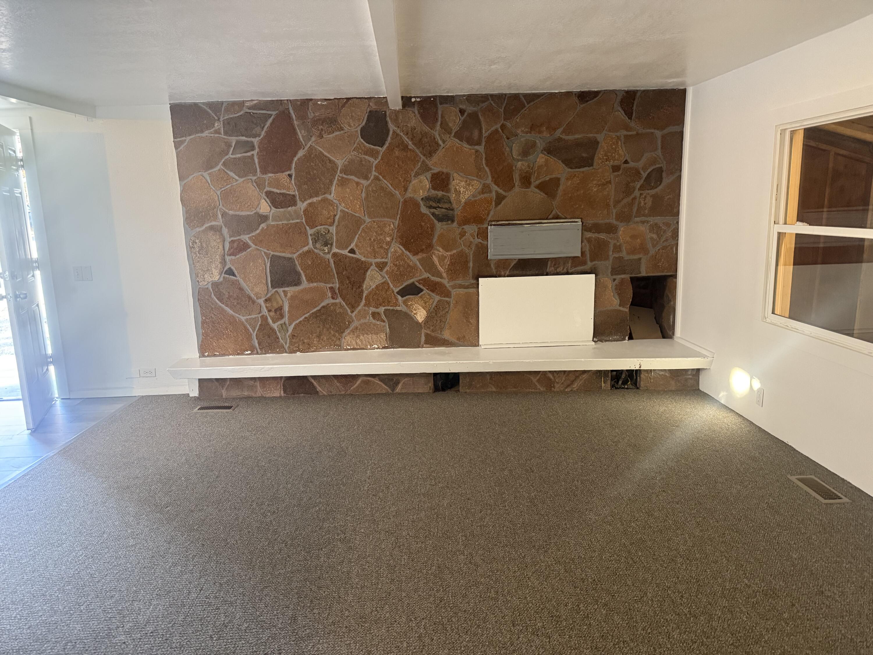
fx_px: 605
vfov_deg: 56.8
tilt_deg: -11.2
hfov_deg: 71.6
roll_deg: +1.6
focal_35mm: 24
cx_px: 436
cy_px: 328
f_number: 1.78
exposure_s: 1/60
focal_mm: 6.76
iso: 640
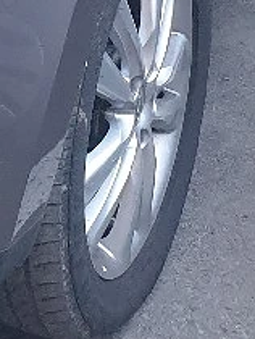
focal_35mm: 165
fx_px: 1617
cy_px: -422
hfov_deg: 8.6
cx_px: -239
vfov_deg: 10.6
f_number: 2.4
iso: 200
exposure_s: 1/50
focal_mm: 4.3
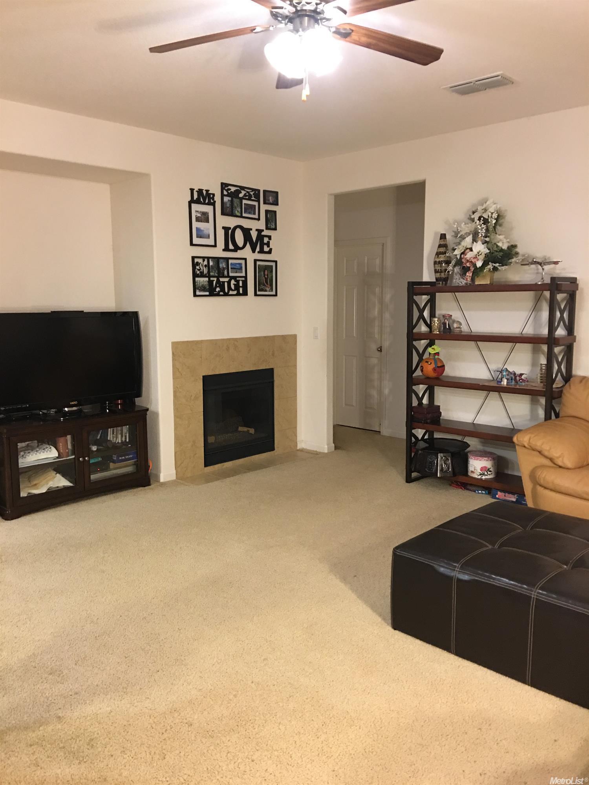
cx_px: 294
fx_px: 658
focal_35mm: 29
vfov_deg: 61.7
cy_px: 392
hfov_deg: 48.2
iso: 100
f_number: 2.2
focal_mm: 4.15
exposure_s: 1/8
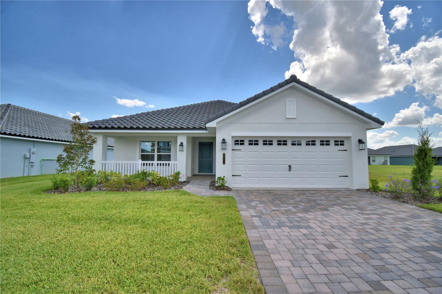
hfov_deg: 100.4
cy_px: 147
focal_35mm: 15
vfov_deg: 77.3
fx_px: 184
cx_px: 221
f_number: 4.5
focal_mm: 10
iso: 100
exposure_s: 1/1250
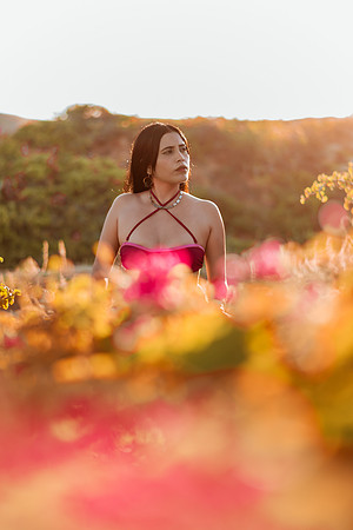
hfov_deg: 23.4
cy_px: 265
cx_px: 176
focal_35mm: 58
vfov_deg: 34.5
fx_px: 853
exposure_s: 1/640
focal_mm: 58
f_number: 1.8
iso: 50
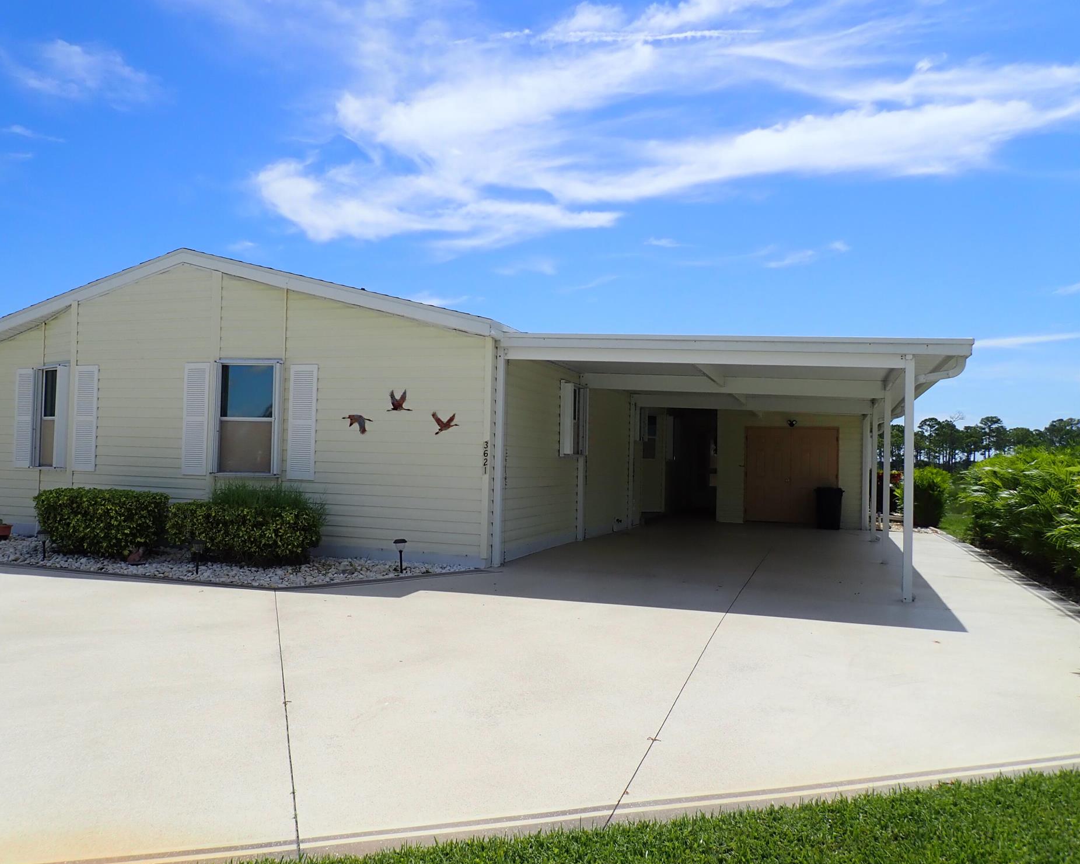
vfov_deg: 53.2
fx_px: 863
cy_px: 429
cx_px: 485
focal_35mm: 27
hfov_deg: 63.9
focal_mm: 4.5
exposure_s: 1/320
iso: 100
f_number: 8
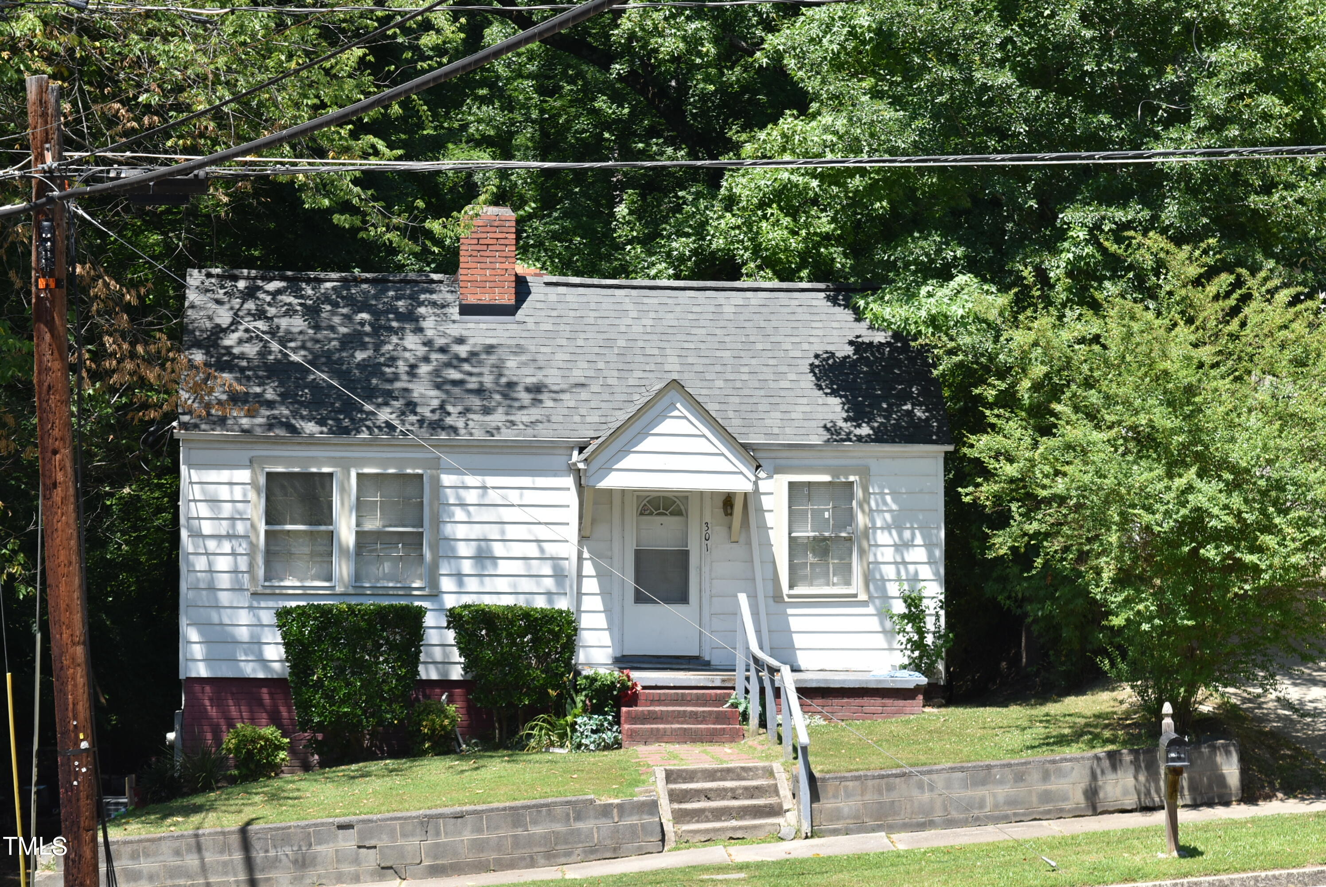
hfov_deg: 24.6
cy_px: 444
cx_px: 663
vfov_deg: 16.6
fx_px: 3041
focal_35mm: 82
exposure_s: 1/320
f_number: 9
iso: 200
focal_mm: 55
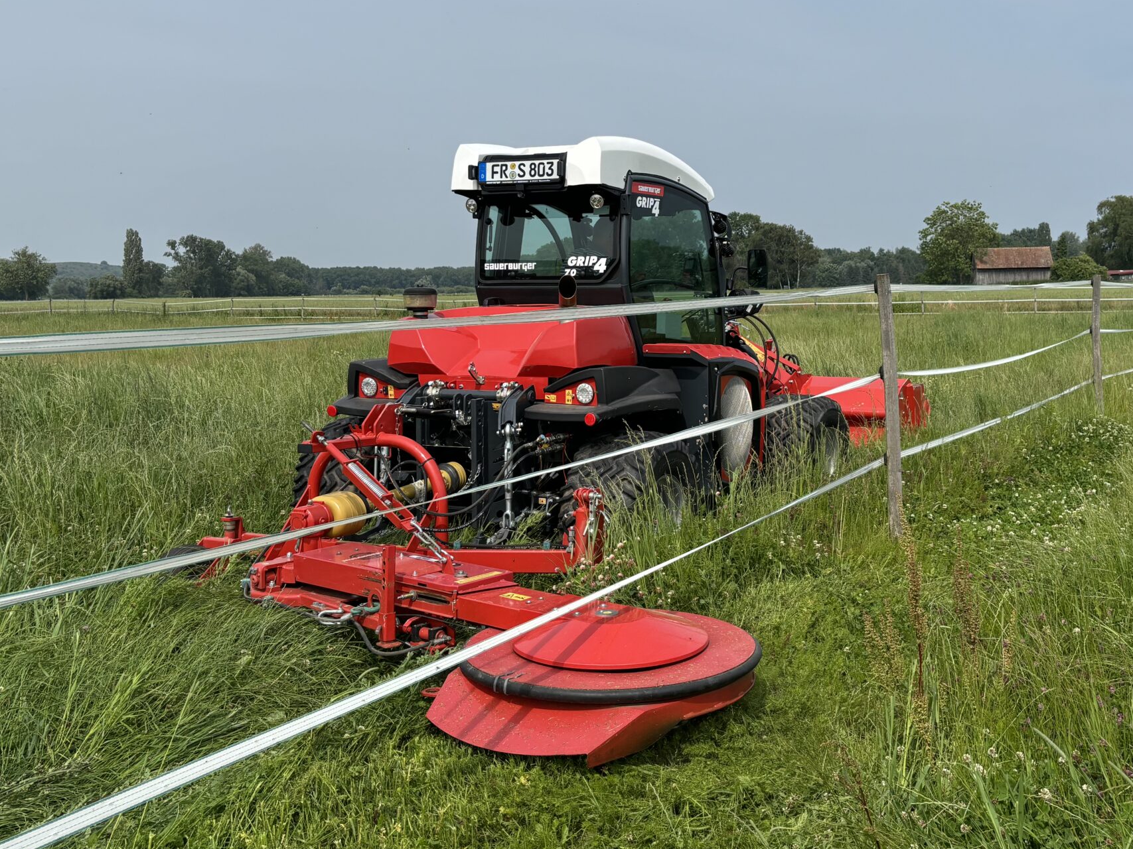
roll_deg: +0.4
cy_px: 314
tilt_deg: -1.2
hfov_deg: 47.7
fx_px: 1276
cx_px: 658
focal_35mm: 39
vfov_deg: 36.6
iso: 50
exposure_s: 1/3937
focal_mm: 5.96
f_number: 1.6
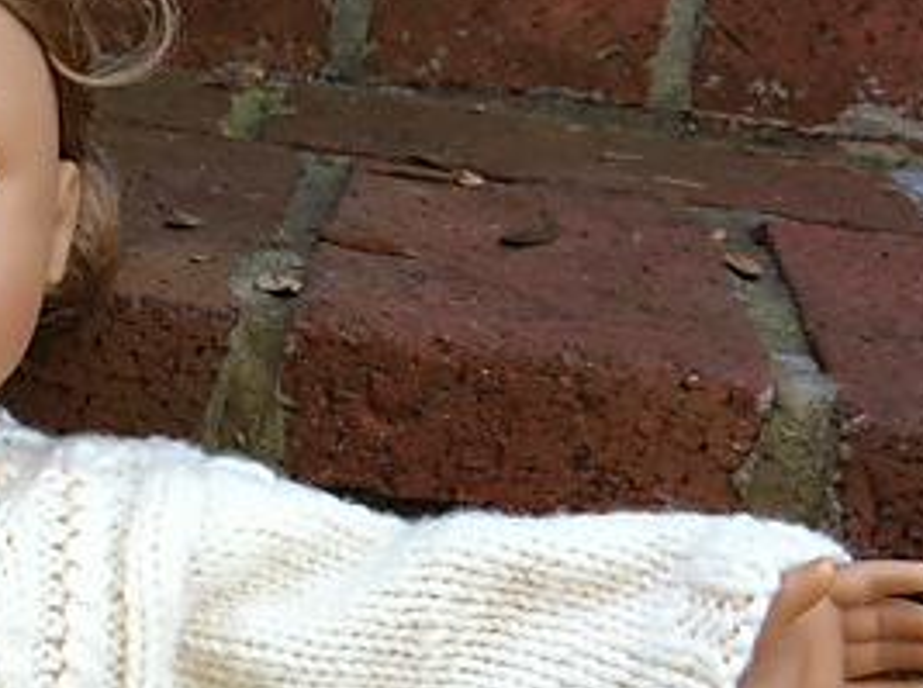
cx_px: -159
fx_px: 2235
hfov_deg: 21.8
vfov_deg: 17.4
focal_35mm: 84
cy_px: 470
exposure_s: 1/100
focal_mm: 3.85
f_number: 2.8
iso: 80
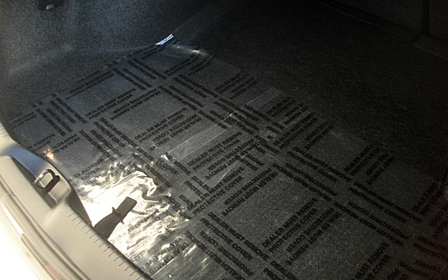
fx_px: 476
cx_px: 225
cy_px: 142
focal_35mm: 39
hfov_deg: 50.4
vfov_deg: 32.8
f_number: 2.8
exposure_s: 1/80
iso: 100
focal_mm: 6.3
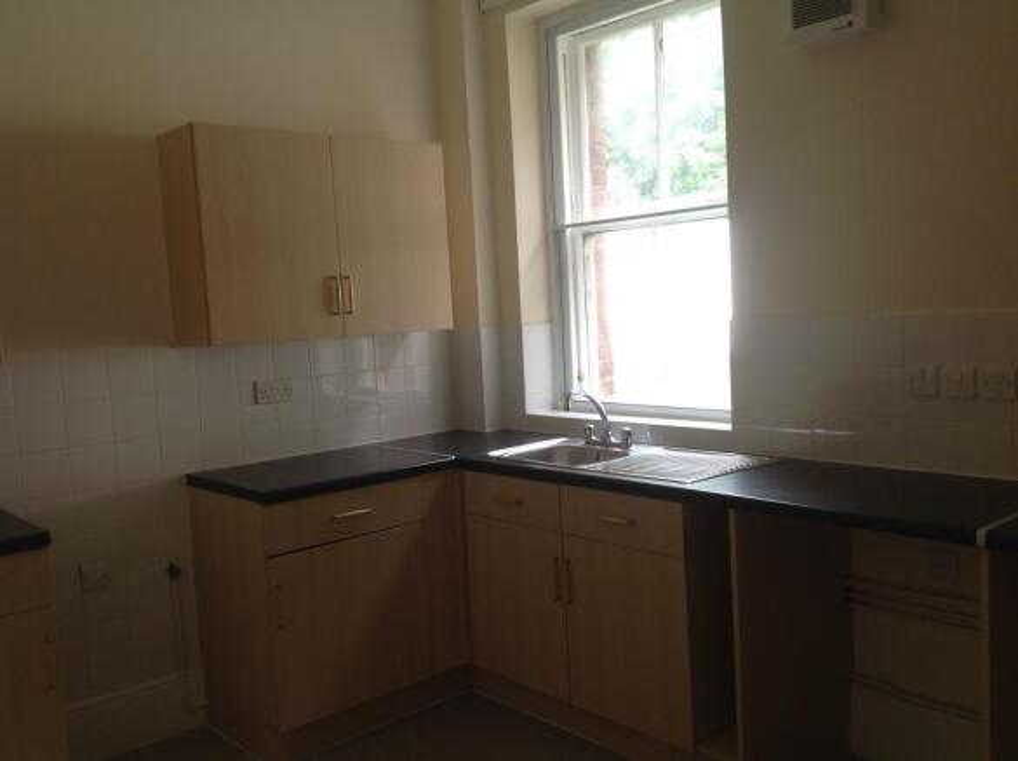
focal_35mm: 35
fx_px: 1028
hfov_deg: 52.7
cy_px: 380
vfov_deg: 40.6
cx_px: 509
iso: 50
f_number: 2.4
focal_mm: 4.28
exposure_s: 1/30
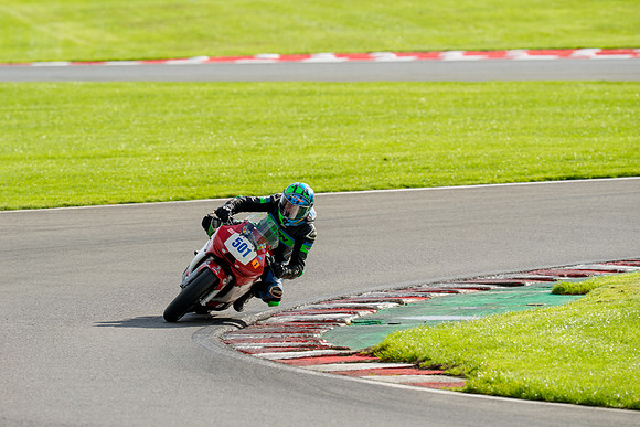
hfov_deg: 4.8
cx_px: 316
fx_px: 7566
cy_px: 200
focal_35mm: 425
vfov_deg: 3.2
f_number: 6.3
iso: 125
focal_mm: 400
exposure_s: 1/400
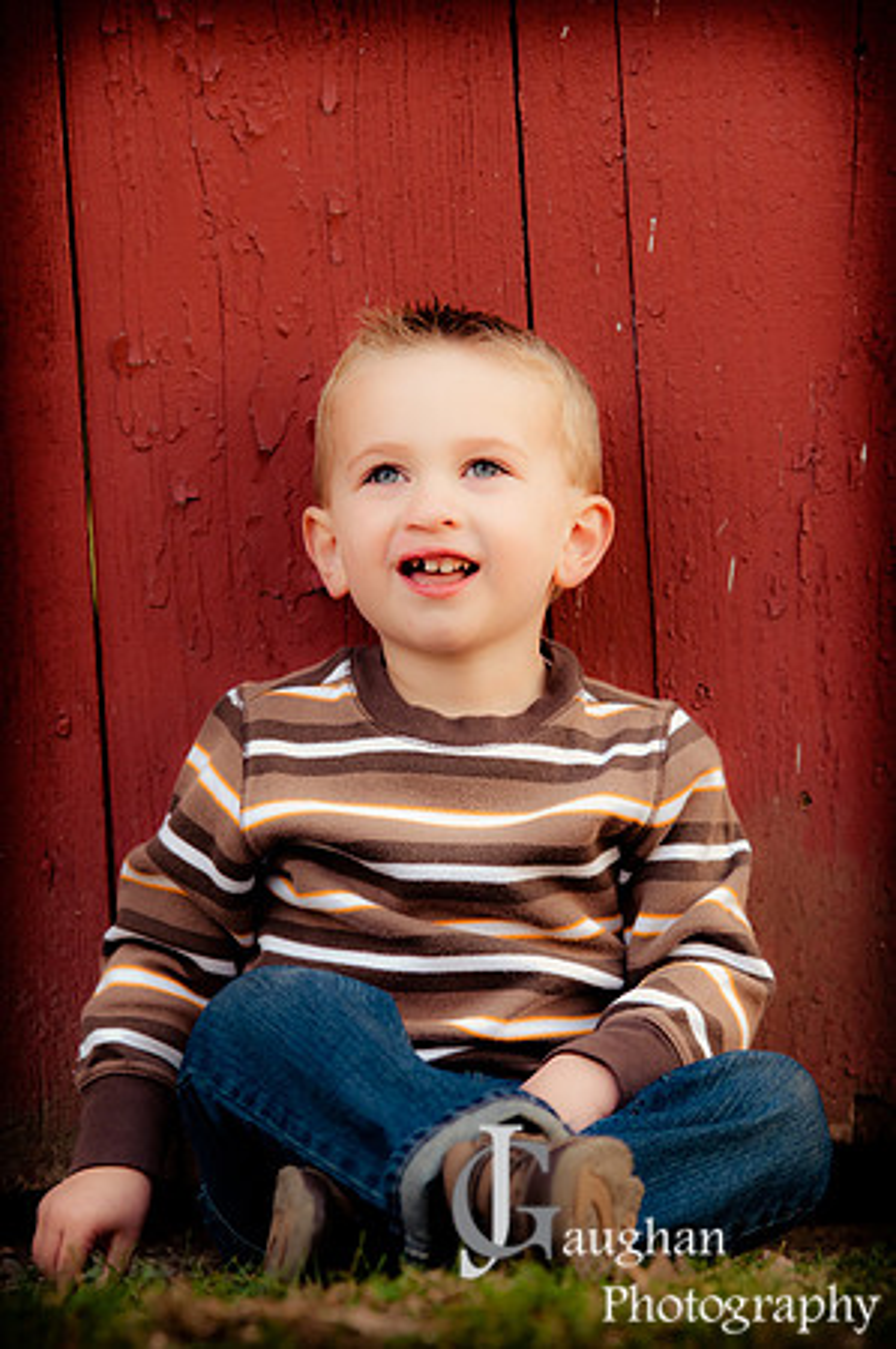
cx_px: 448
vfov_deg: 11.4
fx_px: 6735
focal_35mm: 180
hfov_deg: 7.6
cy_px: 674
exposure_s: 1/100
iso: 800
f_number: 3.5
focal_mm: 120
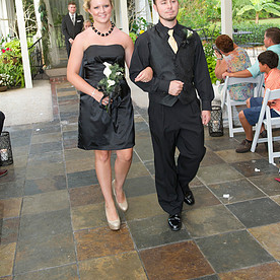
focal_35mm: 47
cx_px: 145
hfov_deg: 36.1
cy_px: 81
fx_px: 430
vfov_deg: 35.5
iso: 800
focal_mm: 34
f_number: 4
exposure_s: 1/125
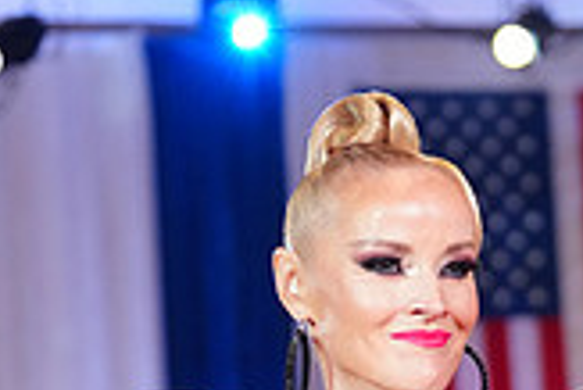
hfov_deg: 8.2
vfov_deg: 5.5
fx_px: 4036
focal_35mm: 249
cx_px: 708
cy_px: 606
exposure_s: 1/640
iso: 3200
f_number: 3.2
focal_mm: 70
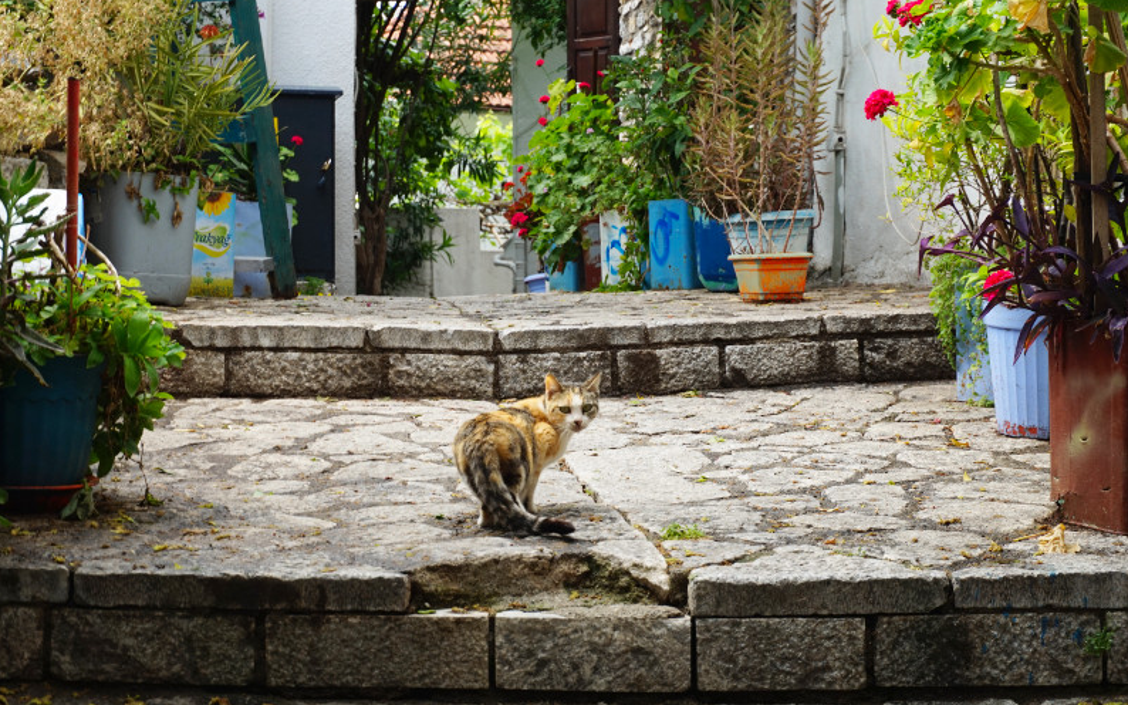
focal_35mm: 77
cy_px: 346
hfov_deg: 26.8
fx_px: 2367
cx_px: 565
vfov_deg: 16.9
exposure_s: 1/80
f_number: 7.1
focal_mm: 50
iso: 100
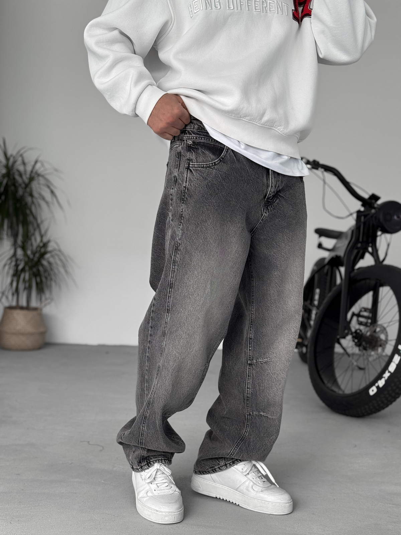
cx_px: 200
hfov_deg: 30.3
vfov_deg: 39.7
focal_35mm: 48
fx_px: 741
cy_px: 268
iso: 100
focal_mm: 6.76
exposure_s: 1/70
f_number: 1.8
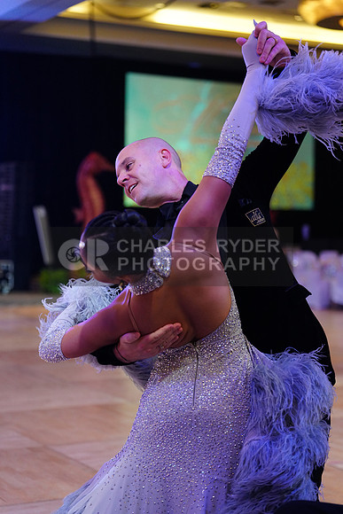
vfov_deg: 28.8
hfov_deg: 19.5
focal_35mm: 70
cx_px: 172
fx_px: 1000
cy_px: 257
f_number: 2.8
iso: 2500
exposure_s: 1/500
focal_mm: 70
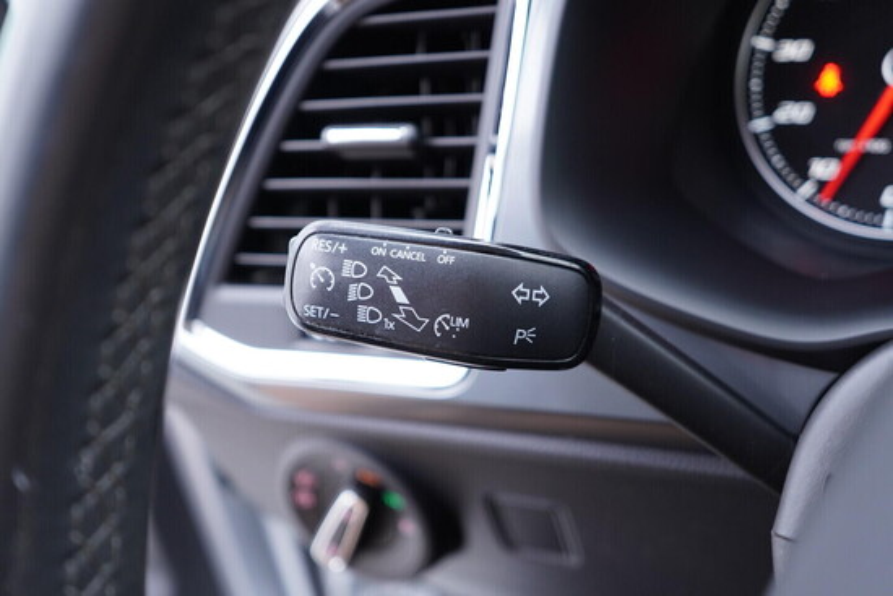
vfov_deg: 36.9
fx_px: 893
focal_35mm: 36
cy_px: 298
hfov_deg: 53.1
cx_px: 446
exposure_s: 1/40
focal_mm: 24
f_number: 2.8
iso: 400
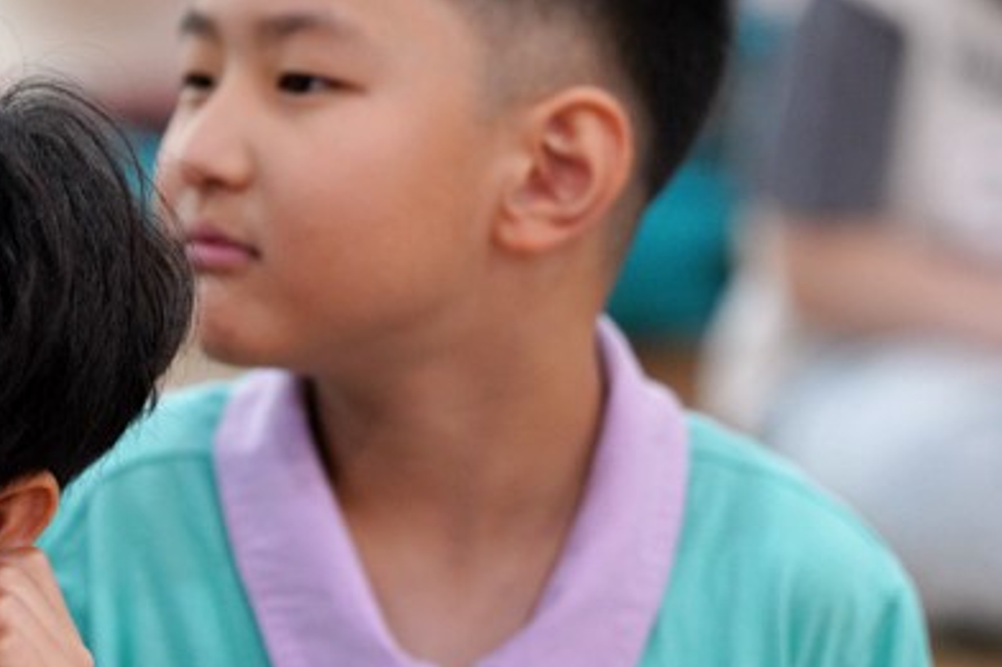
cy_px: 230
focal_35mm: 459
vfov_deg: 3.0
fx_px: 12769
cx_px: 89
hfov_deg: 4.5
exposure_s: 1/250
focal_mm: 200
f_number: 3.2
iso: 1600
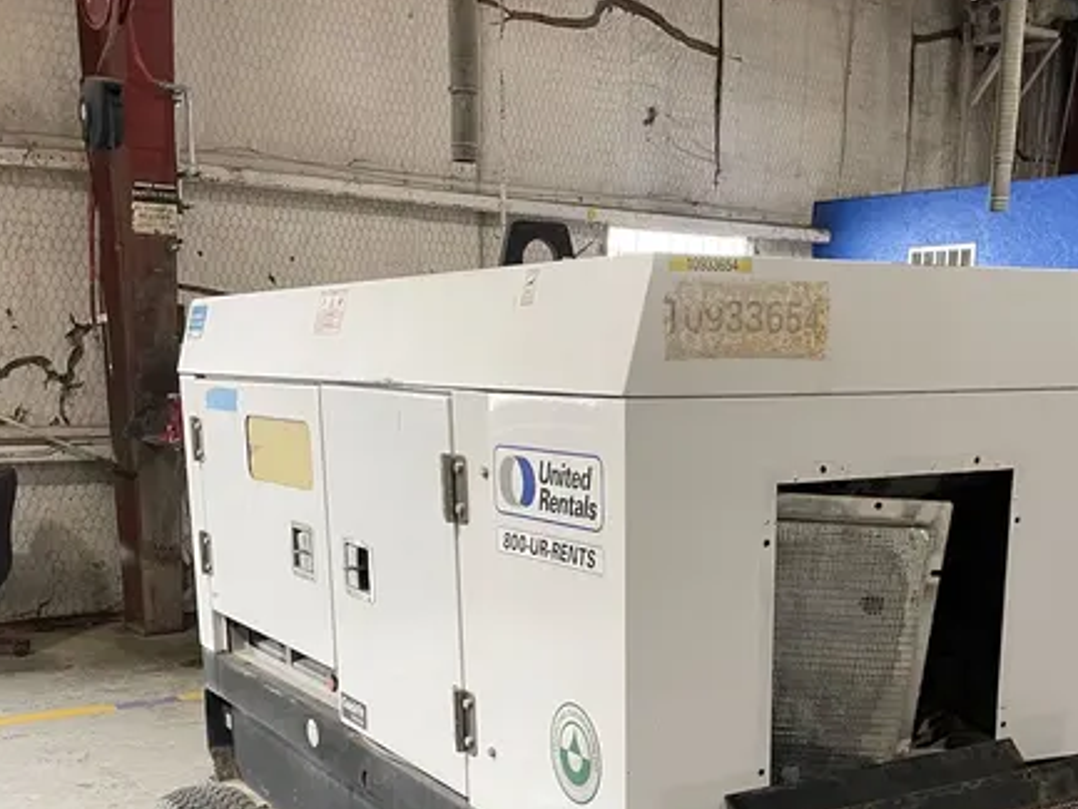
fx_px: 1371
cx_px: 660
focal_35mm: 44
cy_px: 696
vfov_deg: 31.6
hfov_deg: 42.7
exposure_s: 1/83
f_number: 1.6
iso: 125
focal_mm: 4.2
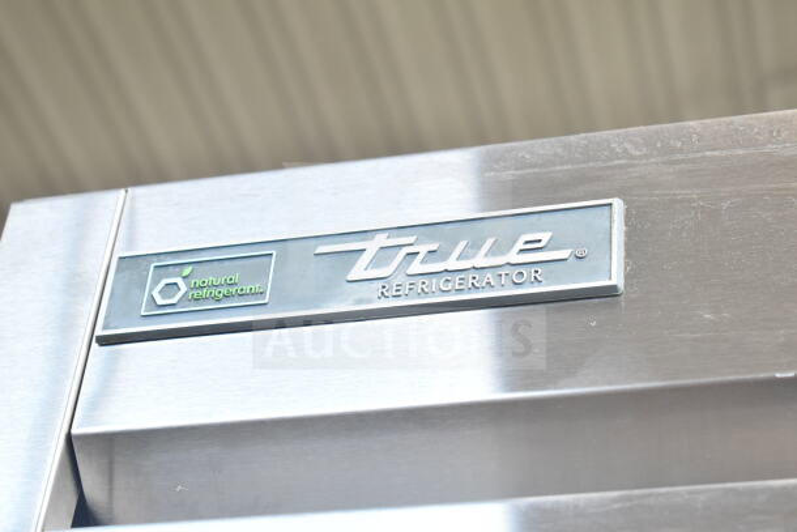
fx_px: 1827
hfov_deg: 24.6
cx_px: 398
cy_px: 266
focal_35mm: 82
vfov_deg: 16.6
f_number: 5.6
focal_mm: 55
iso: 1800
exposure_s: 1/100
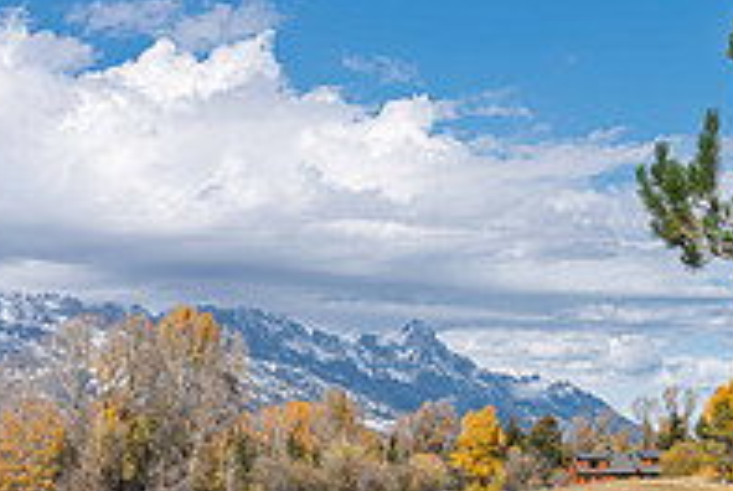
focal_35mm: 97
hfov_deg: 20.7
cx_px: 606
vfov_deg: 14.1
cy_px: 348
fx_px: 1978
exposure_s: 1/640
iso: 400
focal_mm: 33
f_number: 13
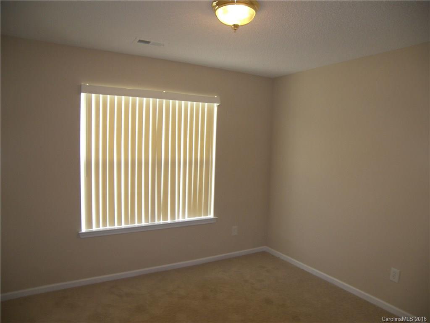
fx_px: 298
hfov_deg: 71.6
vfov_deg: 56.8
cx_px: 215
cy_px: 162
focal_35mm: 24
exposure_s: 1/30
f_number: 2.8
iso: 100
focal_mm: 5
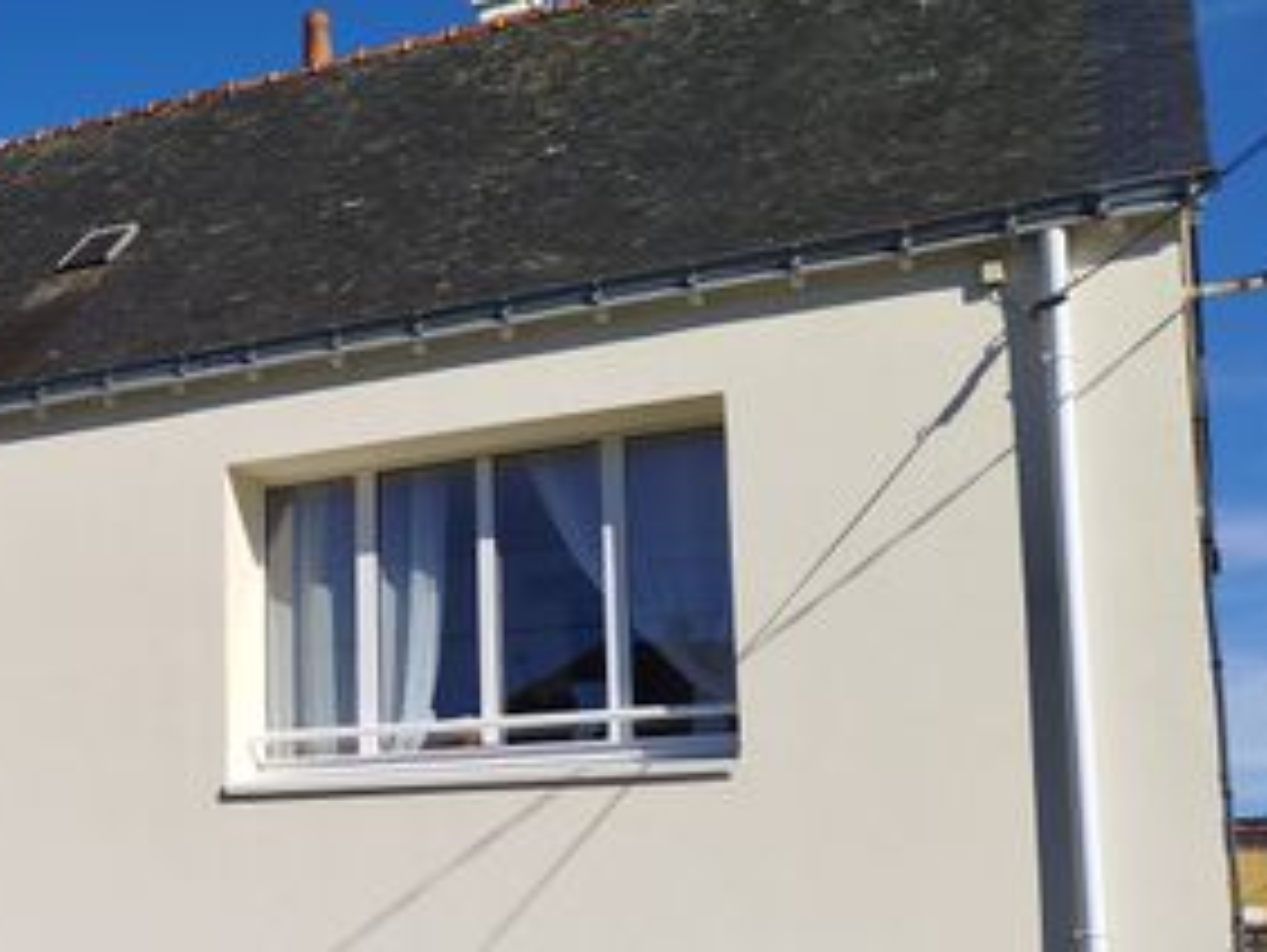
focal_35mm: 51
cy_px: 705
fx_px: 1868
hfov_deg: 35.3
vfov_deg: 28.2
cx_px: 130
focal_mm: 5.31
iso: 50
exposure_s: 1/1539
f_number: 1.7
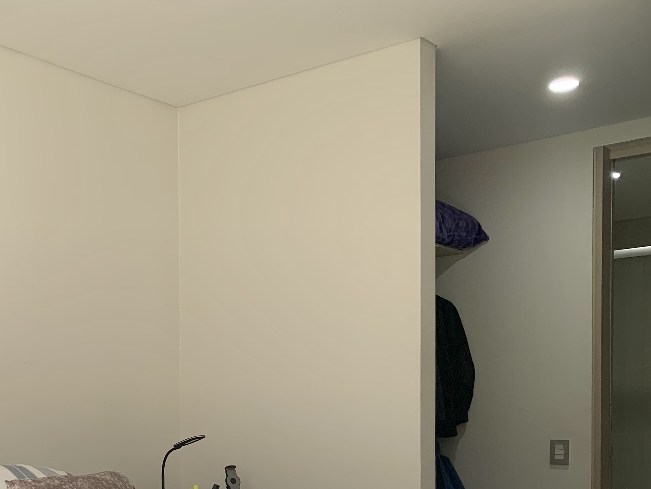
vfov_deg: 25.9
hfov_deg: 34.2
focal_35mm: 54
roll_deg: +0.9
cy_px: 464
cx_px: 112
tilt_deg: -0.4
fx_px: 1016
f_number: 1.8
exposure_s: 1/121
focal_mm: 4.25
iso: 32
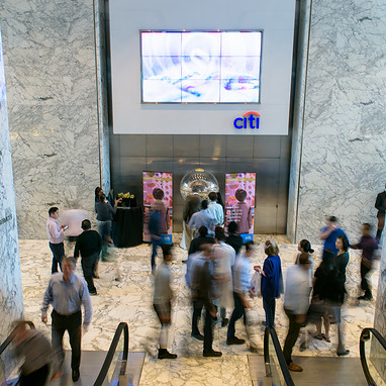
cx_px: 189
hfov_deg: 52.5
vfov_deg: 52.5
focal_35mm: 31
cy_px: 194
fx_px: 391
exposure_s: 1/3
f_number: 8
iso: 80
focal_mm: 24
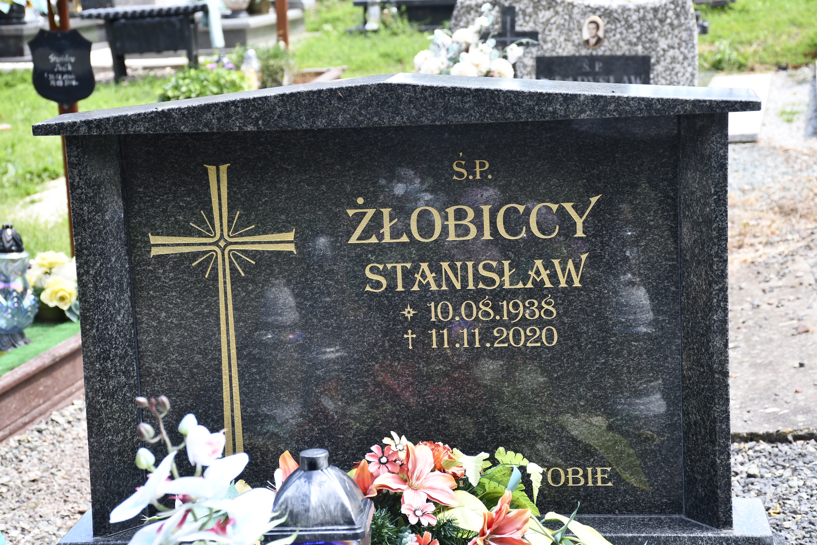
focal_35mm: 78
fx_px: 1770
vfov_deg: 17.5
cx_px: 408
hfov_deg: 26.0
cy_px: 272
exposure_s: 1/250
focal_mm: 52
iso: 400
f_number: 5.6
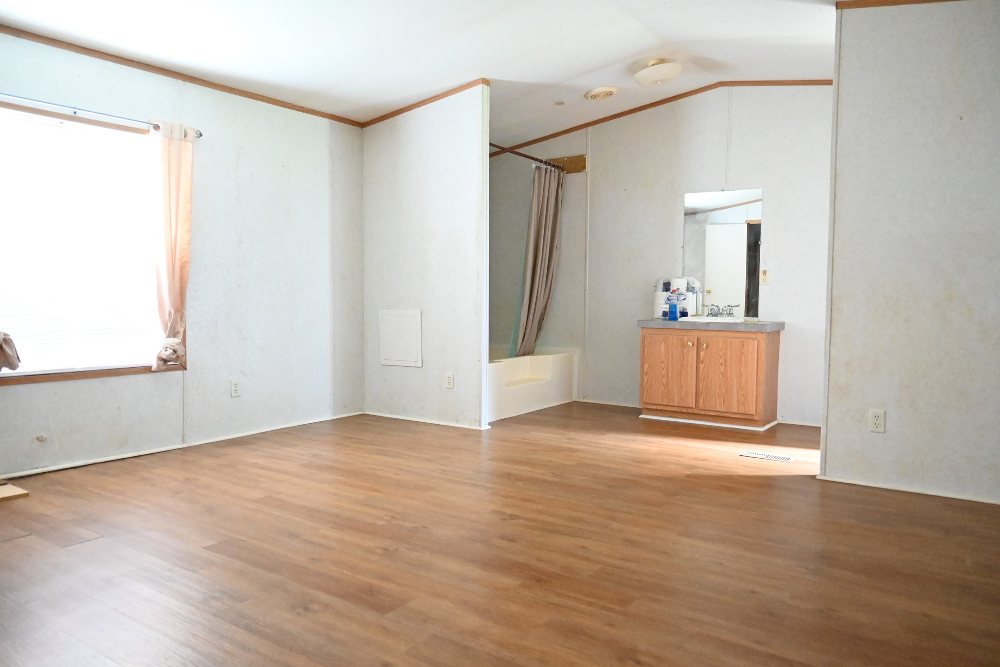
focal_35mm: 25
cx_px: 486
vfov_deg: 51.3
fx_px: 694
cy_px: 335
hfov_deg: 71.5
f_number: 3.5
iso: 9000
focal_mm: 16
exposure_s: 1/25
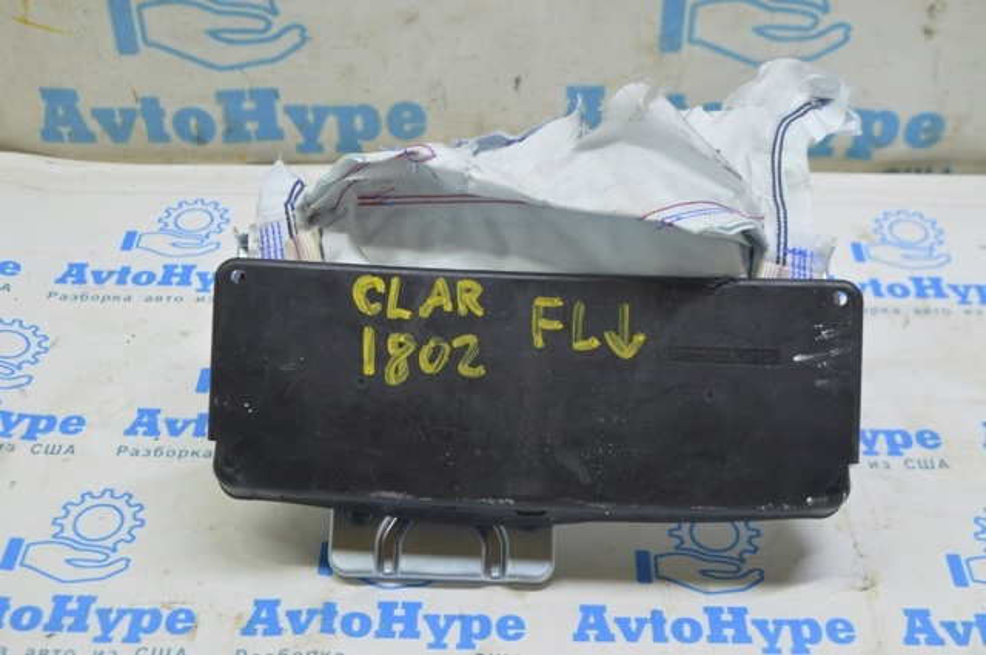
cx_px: 493
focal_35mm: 51
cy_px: 328
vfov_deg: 26.4
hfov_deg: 38.9
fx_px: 1395
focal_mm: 34
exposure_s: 1/20
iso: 400
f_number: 5.6
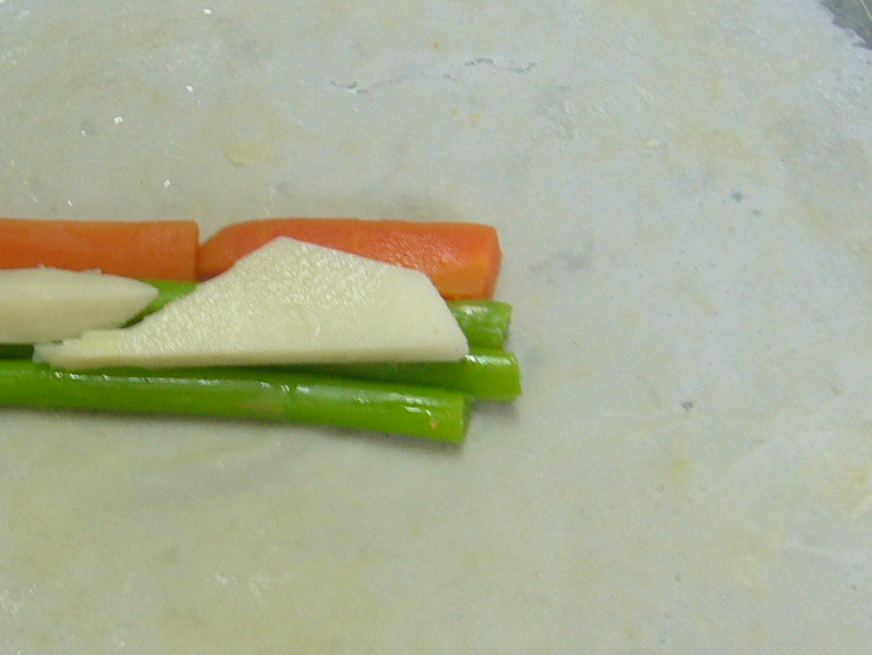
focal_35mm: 81
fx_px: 2042
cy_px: 425
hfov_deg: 24.1
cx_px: 345
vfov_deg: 18.2
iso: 100
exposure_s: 1/15
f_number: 2.8
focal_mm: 5.8
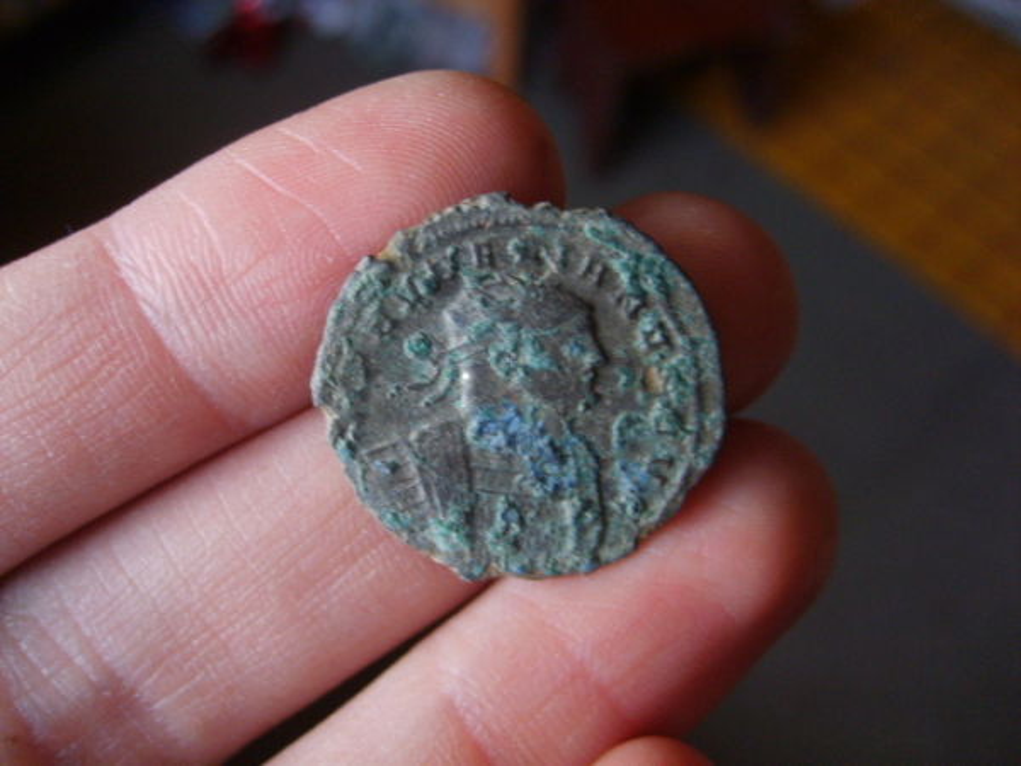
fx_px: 1032
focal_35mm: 35
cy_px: 383
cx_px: 510
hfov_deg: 52.6
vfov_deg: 40.7
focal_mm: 5.8
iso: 139
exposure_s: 1/8
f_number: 2.8
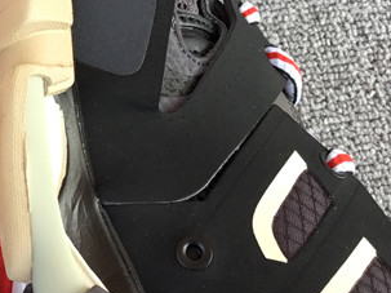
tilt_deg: -60.5
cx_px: -81
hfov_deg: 20.0
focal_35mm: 92
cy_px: 52
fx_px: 1039
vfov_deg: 15.9
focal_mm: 3.3
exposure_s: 1/100
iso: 25
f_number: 2.4
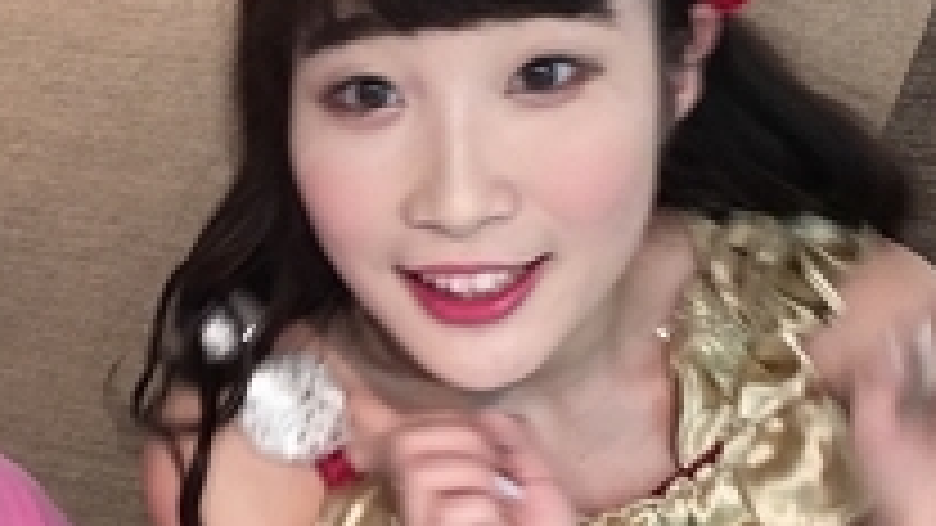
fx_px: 1613
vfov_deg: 18.3
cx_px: 230
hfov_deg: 31.7
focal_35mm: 65
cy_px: 436
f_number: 2.4
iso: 100
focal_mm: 2.15
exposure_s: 1/30
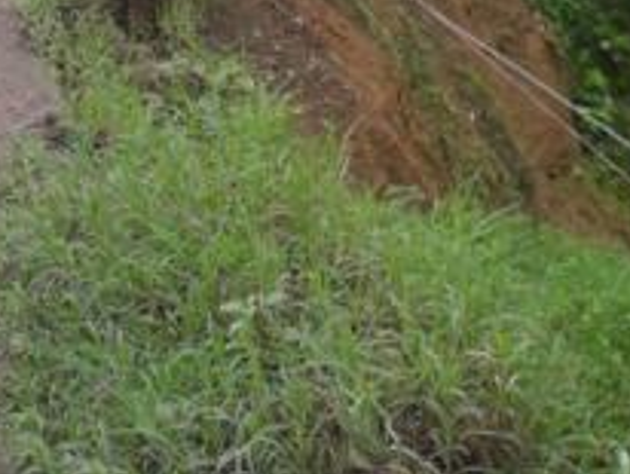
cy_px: -37
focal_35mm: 76
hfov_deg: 25.1
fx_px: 1385
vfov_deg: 18.7
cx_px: 520
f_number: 8.9
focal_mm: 6.2
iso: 200
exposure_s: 1/45
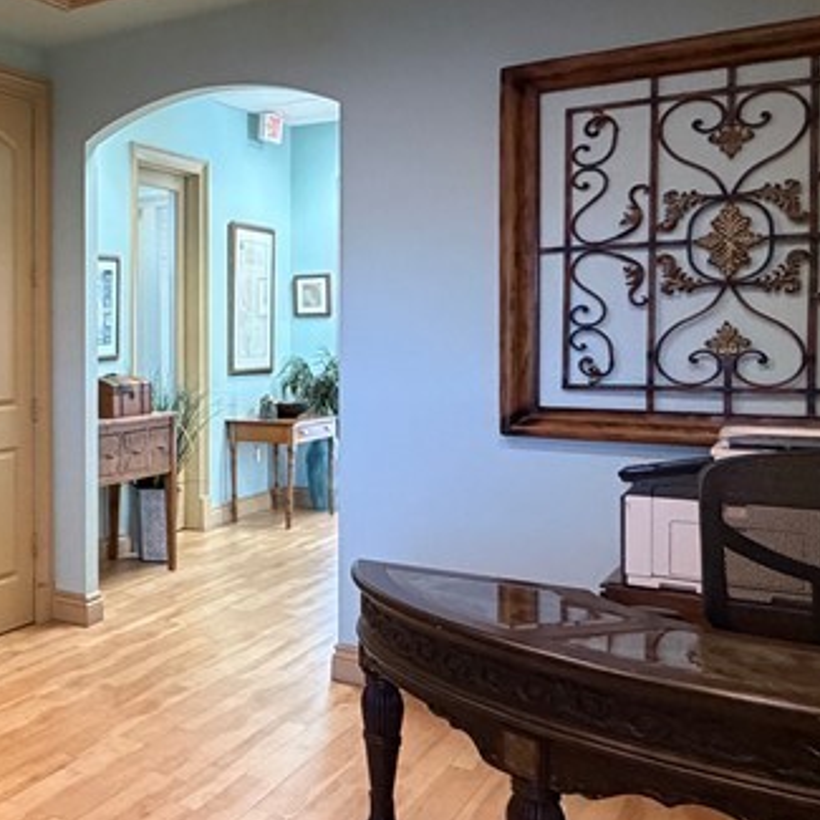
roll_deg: +0.4
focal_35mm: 39
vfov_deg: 42.7
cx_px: -298
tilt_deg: -0.7
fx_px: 1045
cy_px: 351
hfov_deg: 31.0
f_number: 2.2
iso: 500
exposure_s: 1/60
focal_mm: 2.22
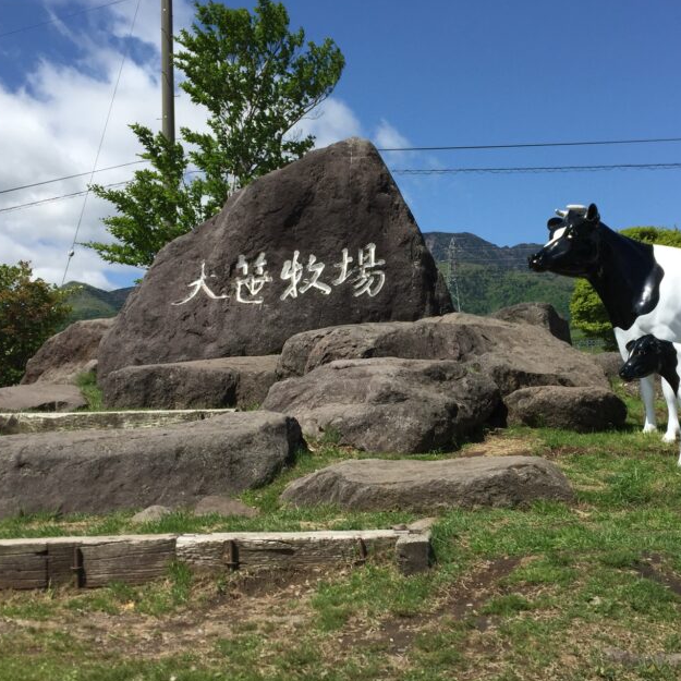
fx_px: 935
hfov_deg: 39.9
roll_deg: +1.7
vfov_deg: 40.0
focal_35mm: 42
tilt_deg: +5.2
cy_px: 320
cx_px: 404
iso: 32
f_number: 2.2
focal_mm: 4.15
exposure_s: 1/2326
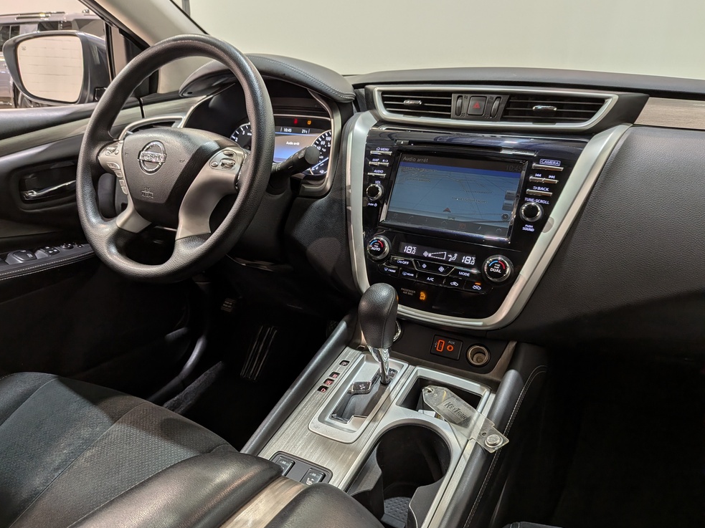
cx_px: 339
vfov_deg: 54.9
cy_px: 264
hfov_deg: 69.4
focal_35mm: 25
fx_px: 509
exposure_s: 1/120
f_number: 1.7
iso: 29
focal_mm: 4.53
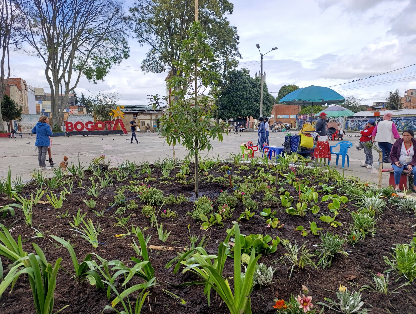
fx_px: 277
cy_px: 157
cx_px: 208
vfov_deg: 59.0
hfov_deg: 73.8
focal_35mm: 23
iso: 50
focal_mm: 6.14
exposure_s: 1/232
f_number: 1.6
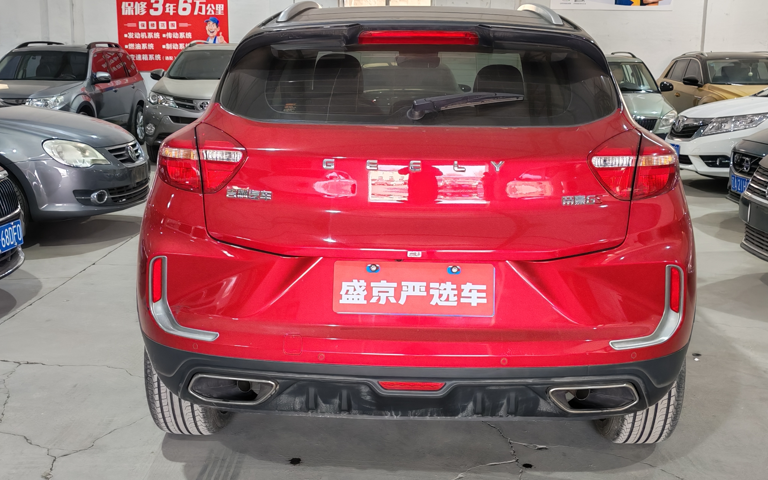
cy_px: 259
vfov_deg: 29.2
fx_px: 921
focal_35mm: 44
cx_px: 386
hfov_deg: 45.3
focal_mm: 5.52
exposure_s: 1/100
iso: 160
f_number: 1.95
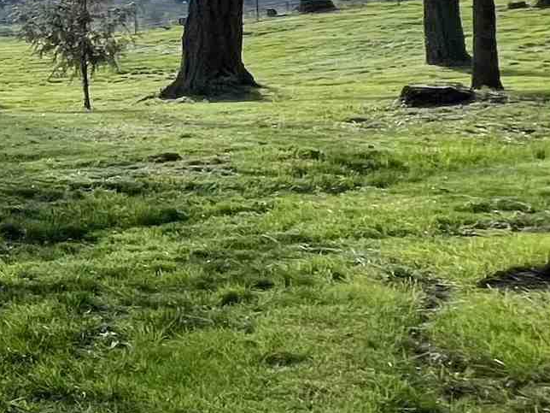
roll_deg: -1.2
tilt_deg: -0.8
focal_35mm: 62
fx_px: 985
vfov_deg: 22.8
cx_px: -617
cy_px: 4
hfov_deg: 17.8
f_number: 1.8
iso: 32
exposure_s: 1/853
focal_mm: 1.57
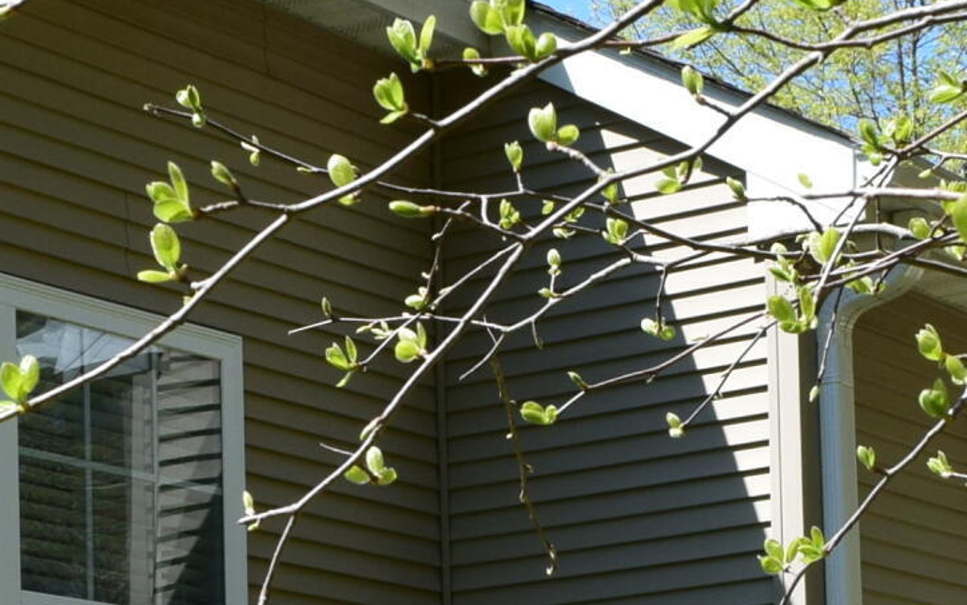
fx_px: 3005
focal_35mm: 114
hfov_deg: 18.2
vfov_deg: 11.2
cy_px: 817
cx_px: 641
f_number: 11
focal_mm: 18
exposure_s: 1/400
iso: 400
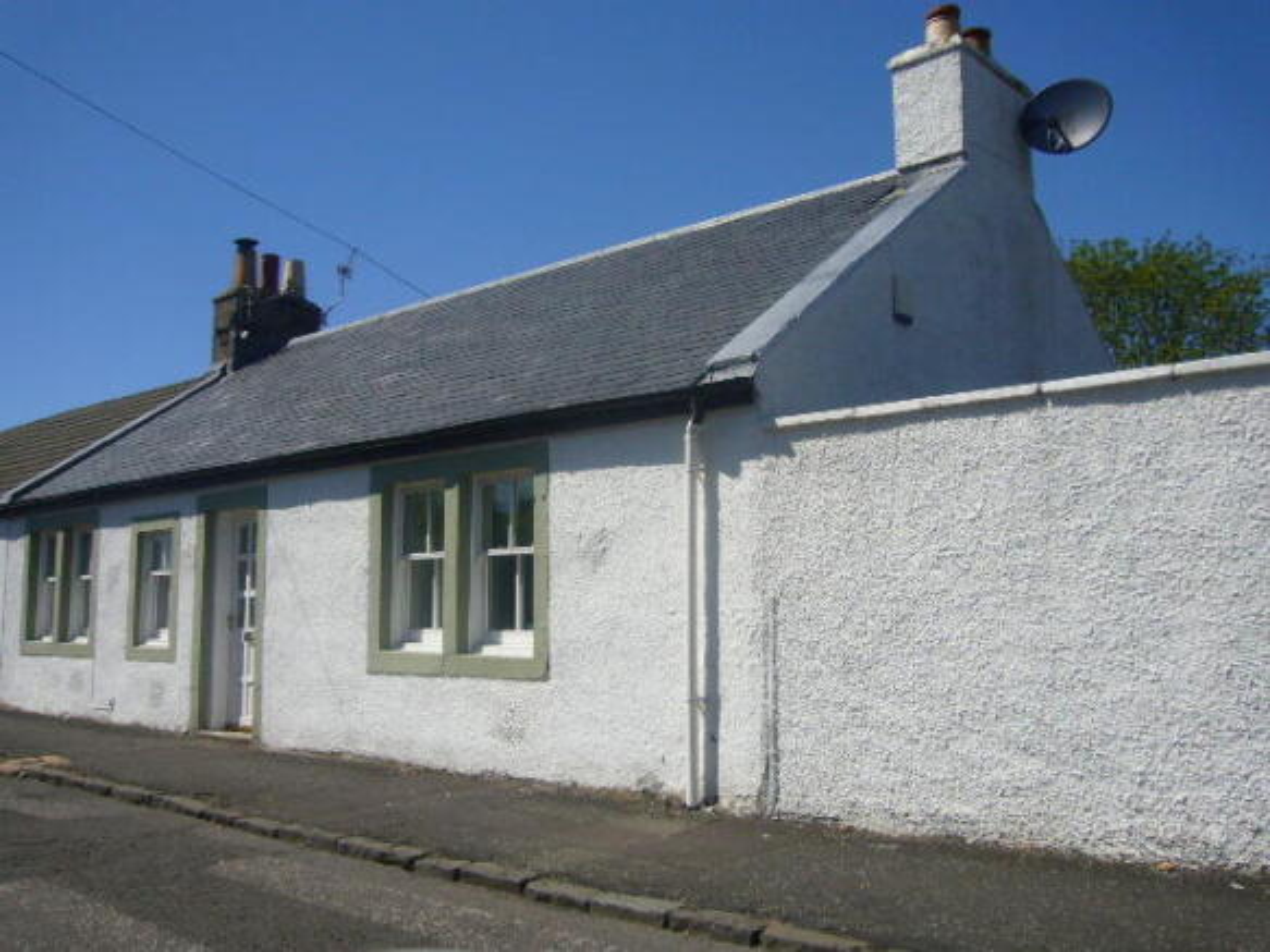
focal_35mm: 32
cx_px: 635
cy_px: 476
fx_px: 1174
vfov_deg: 44.1
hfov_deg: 56.8
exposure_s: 1/500
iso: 80
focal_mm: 4.6
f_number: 5.6
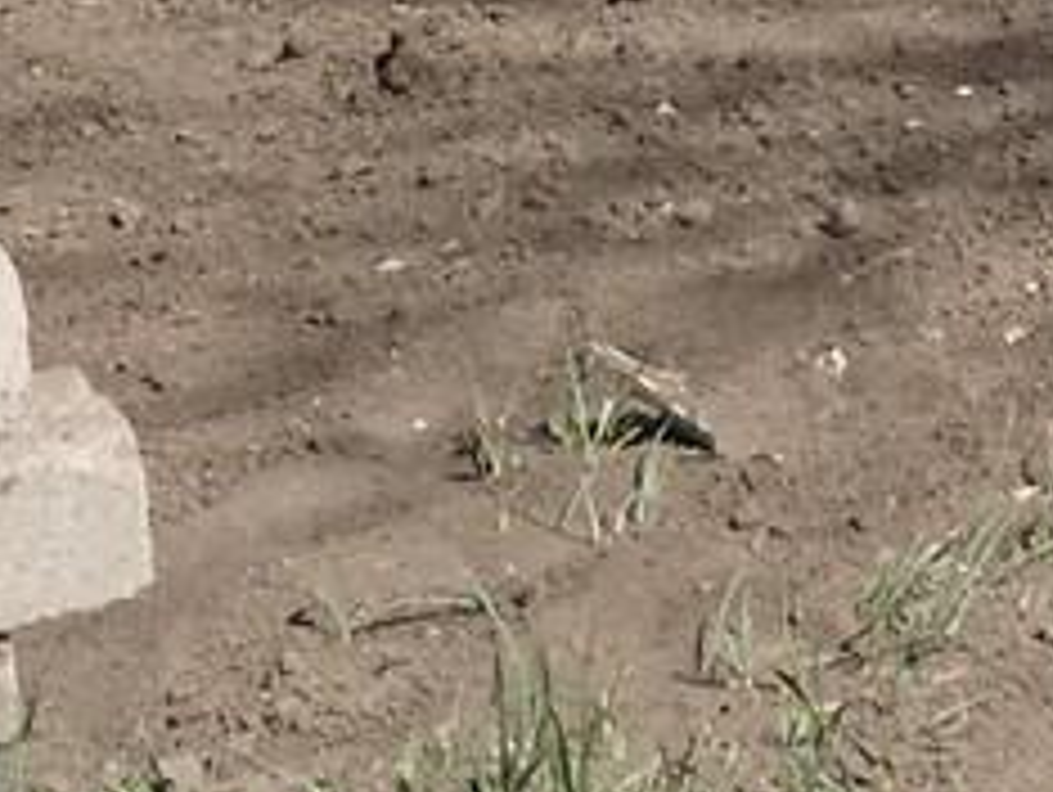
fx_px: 4994
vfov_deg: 8.2
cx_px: 1976
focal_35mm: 164
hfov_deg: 11.1
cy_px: -1274
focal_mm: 4.3
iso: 80
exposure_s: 1/800
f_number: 3.3
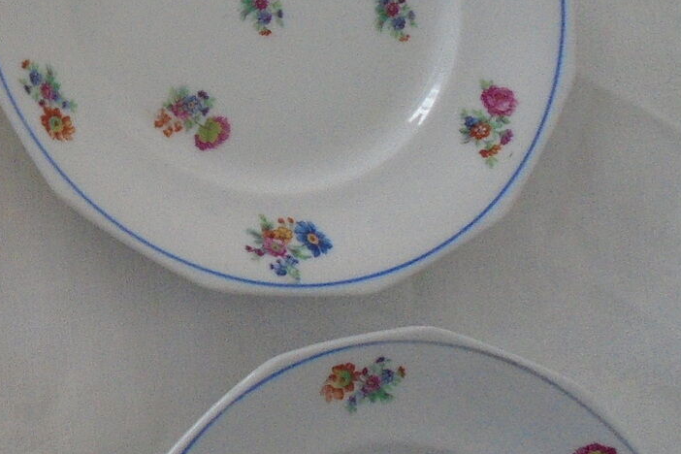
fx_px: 1456
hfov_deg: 24.5
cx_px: -78
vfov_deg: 17.6
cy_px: 119
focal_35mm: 77
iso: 400
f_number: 3.2
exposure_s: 1/125
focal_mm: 4.6
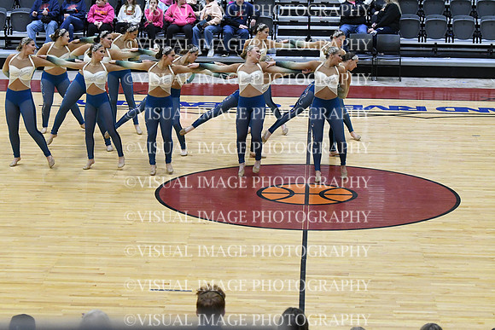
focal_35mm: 105
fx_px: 1444
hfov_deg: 19.5
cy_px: 165
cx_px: 248
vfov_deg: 13.0
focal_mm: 70
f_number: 4
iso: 6400
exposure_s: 1/500
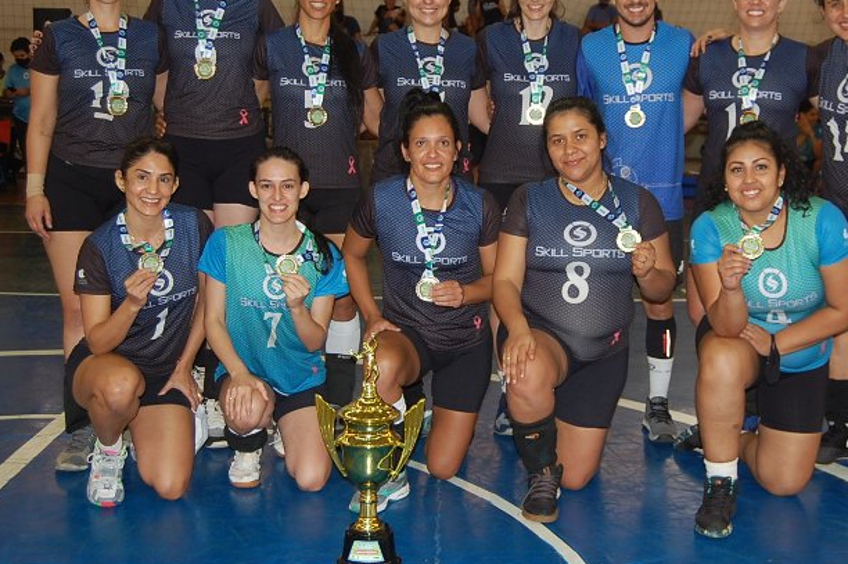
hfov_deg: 38.8
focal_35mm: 51
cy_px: 227
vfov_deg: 26.4
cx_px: 493
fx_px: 1200
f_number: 4
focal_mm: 26
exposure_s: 1/60
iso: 400
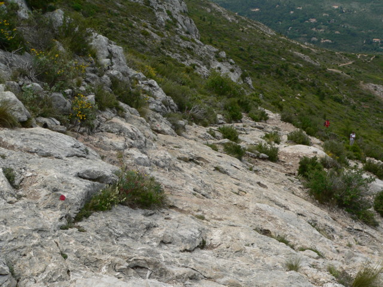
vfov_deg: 39.7
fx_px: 398
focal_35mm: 36
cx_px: 192
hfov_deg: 51.4
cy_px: 144
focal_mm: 6
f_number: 4
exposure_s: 1/640
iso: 80
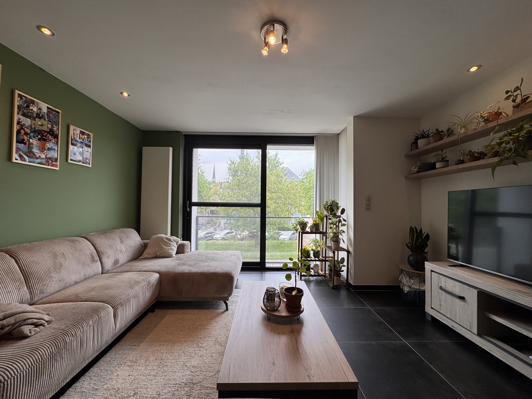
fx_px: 215
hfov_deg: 102.1
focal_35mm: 14
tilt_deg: +0.9
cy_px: 200
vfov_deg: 85.7
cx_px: 266
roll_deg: -0.5
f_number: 2.2
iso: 40
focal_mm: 2.22
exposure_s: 1/167
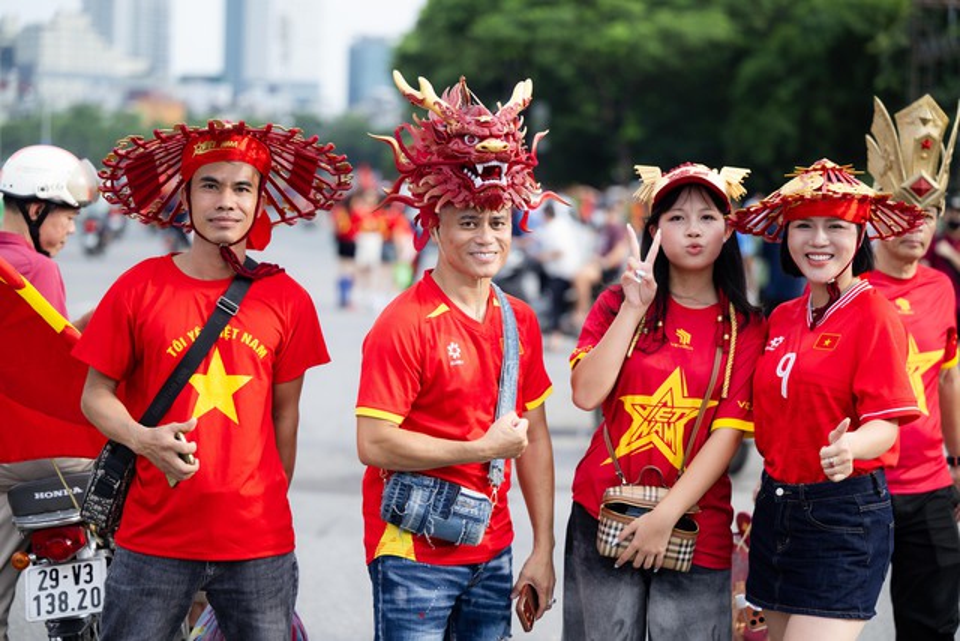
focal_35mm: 95
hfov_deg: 21.5
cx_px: 480
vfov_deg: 14.4
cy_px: 320
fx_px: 2534
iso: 200
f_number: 2.8
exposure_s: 1/1000
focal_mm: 95
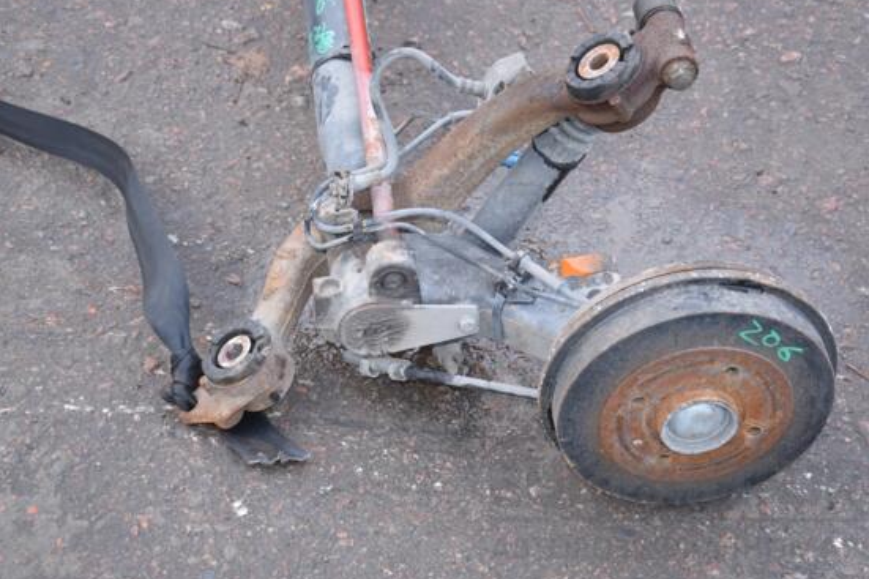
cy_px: 273
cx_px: 461
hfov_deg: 27.5
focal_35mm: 74
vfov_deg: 18.5
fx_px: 1775
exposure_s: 1/125
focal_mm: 45
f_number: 4.8
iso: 800
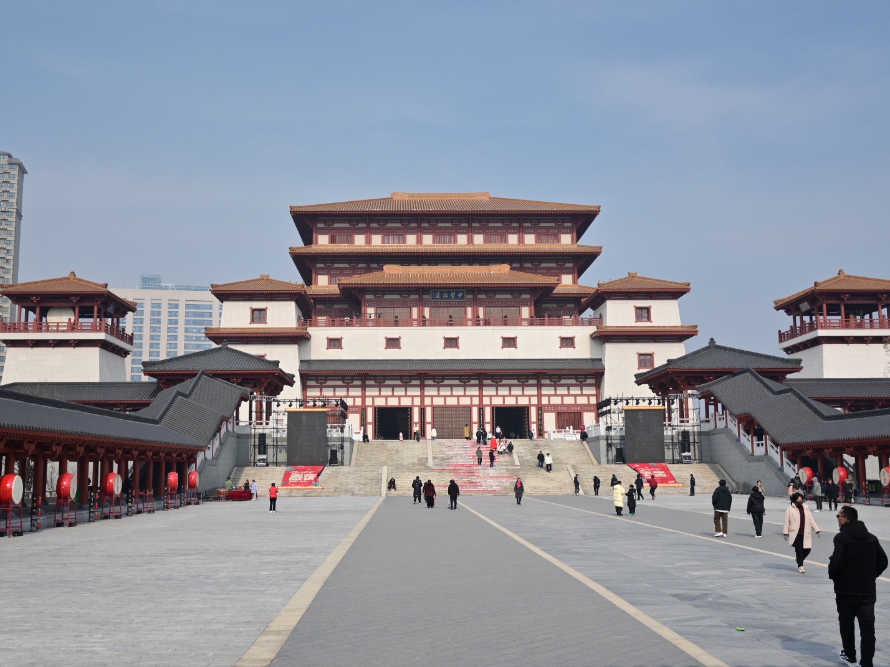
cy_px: 332
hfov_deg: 50.3
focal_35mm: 37
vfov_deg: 38.8
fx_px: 947
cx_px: 423
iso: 200
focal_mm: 22.5
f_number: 4
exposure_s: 1/4000
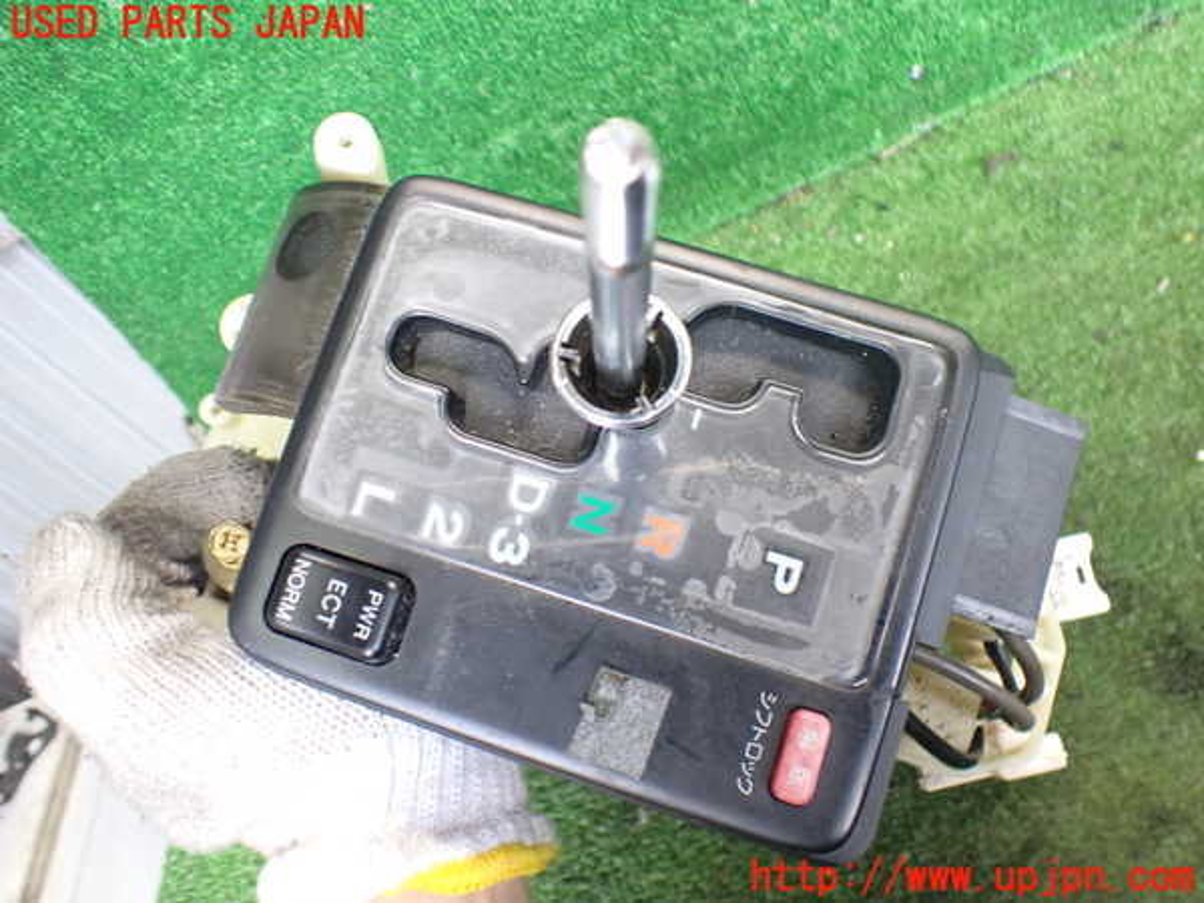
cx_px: 602
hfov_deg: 60.0
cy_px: 452
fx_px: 1043
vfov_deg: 46.8
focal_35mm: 30
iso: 800
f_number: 2.3
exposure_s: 1/60
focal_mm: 5.4
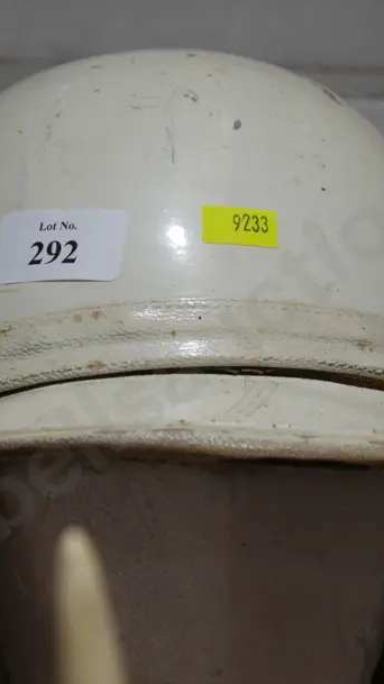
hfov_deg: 9.2
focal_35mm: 132
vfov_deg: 16.3
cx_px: 232
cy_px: 334
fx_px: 2392
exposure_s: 1/80
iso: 250
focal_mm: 36
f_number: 5.5
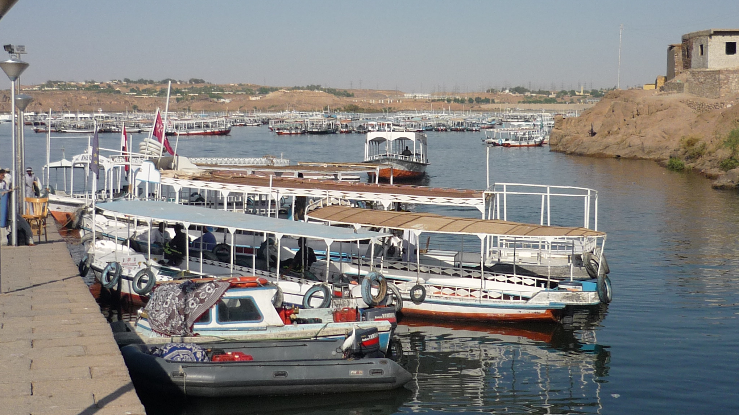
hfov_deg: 36.0
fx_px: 1137
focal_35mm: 58
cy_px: 172
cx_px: 370
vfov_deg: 20.7
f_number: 8
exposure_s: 1/320
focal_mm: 5.5
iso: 100
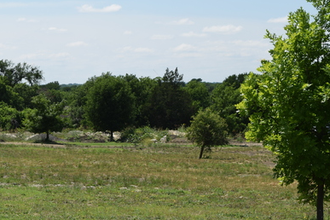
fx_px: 1182
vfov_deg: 10.6
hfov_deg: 15.8
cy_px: 177
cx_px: 101
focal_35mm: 129
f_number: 9
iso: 200
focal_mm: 52
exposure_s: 1/320
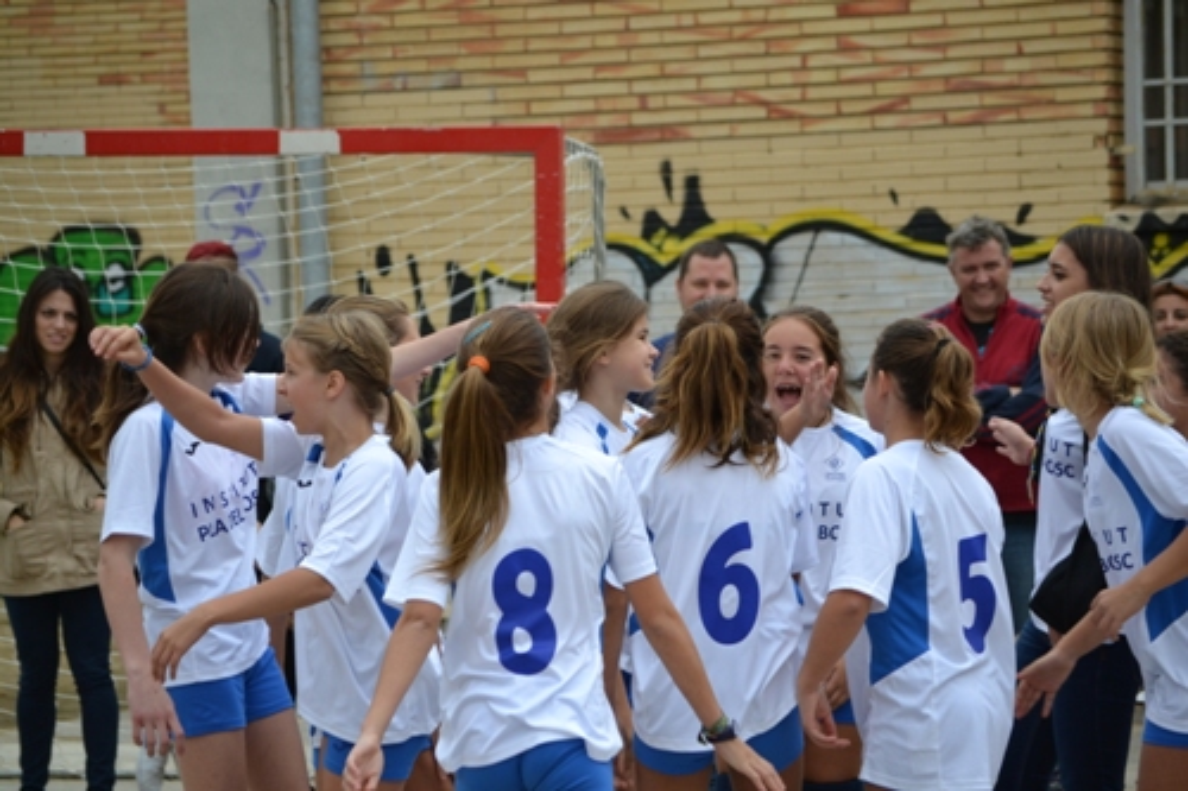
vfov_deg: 9.3
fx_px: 4849
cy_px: 396
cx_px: 594
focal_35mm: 147
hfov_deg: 14.0
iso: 400
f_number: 4.5
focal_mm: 98
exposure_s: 1/640
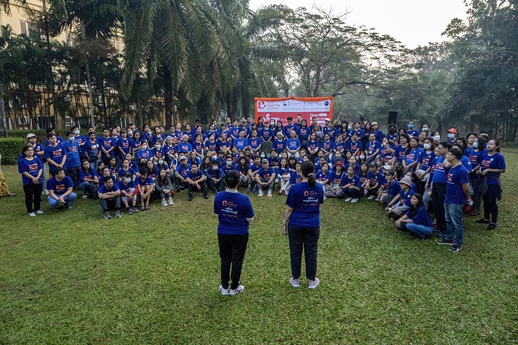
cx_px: 259
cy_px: 172
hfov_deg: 73.7
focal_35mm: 24
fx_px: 345
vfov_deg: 53.1
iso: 3600
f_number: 8
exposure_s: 1/250
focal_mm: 24
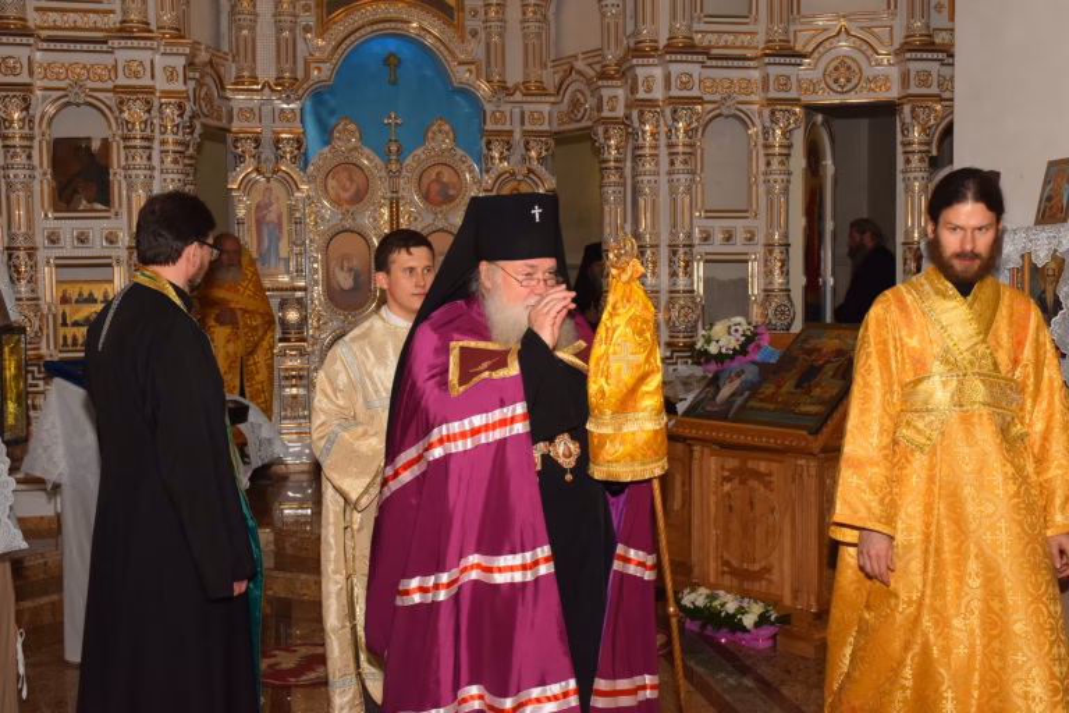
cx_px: 534
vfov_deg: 33.0
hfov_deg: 47.9
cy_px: 356
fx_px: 1203
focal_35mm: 40
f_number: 8
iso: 1250
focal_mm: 27
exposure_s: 1/80
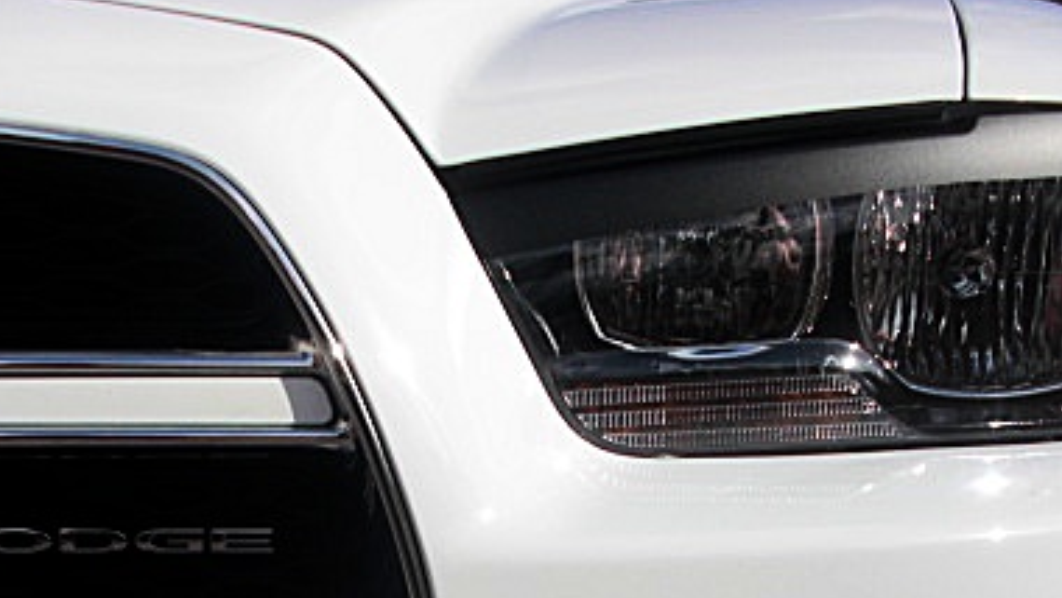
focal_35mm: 66
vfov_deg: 17.6
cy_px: 665
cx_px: 402
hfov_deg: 31.7
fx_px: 1859
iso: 50
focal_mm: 6.3
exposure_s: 1/250
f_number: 7.9
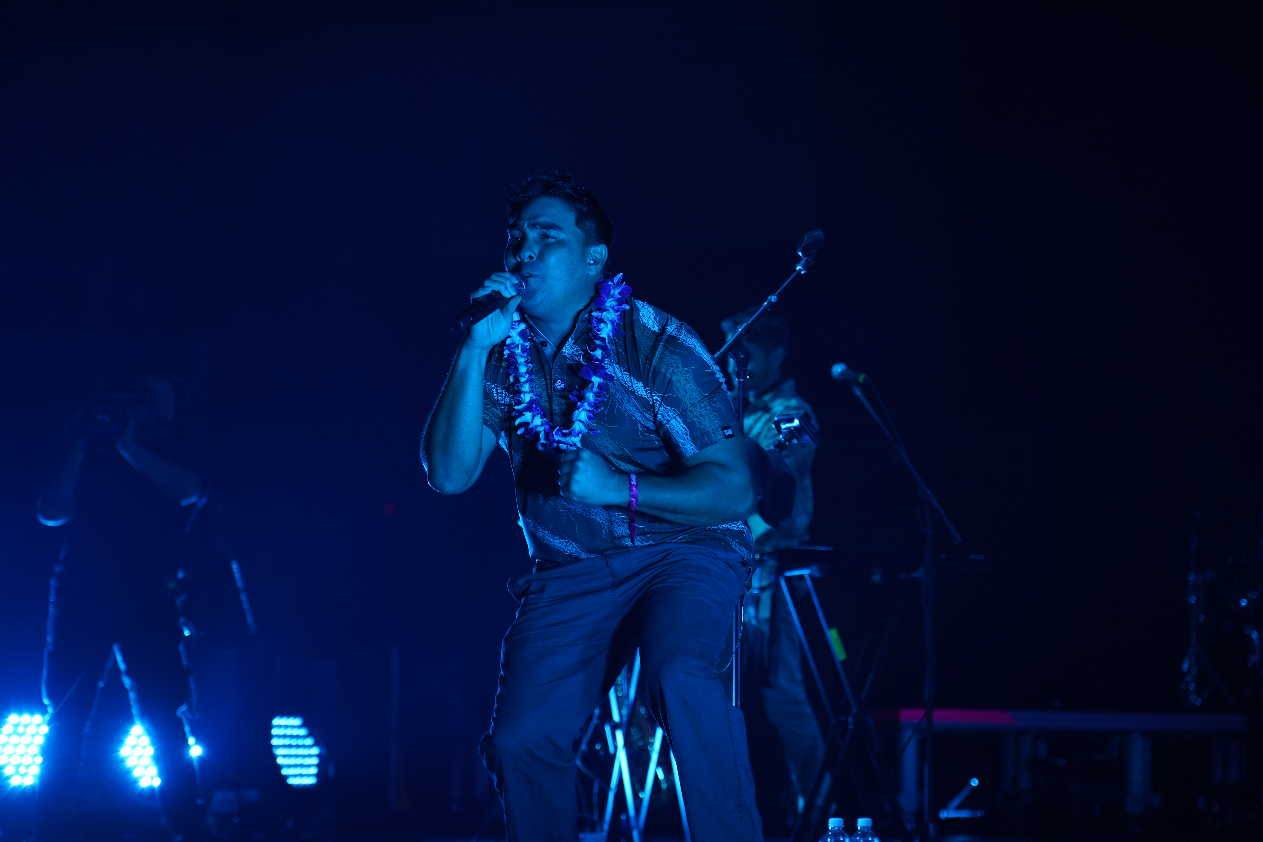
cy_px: 421
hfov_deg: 19.5
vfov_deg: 13.0
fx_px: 3683
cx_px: 632
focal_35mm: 105
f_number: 4
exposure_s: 1/125
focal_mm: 105
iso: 320
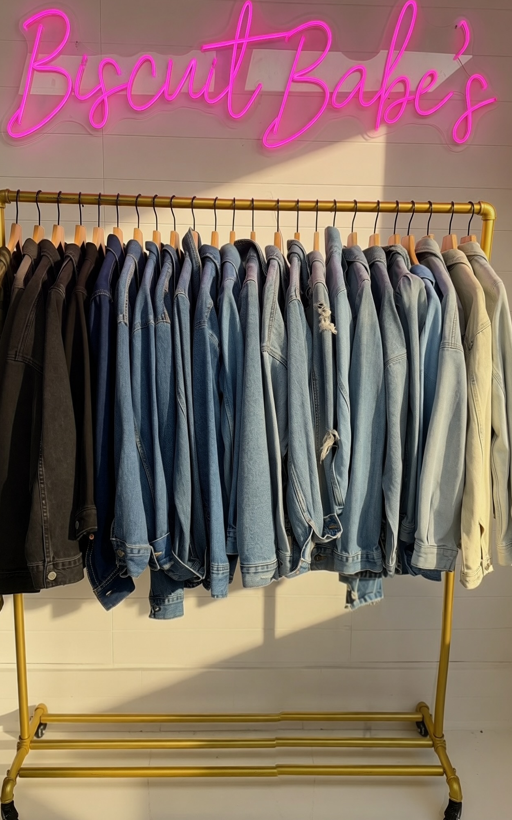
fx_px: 581
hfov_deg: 47.5
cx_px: 225
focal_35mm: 26
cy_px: 412
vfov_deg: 70.4
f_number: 1.78
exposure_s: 1/212
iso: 200
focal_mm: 6.76
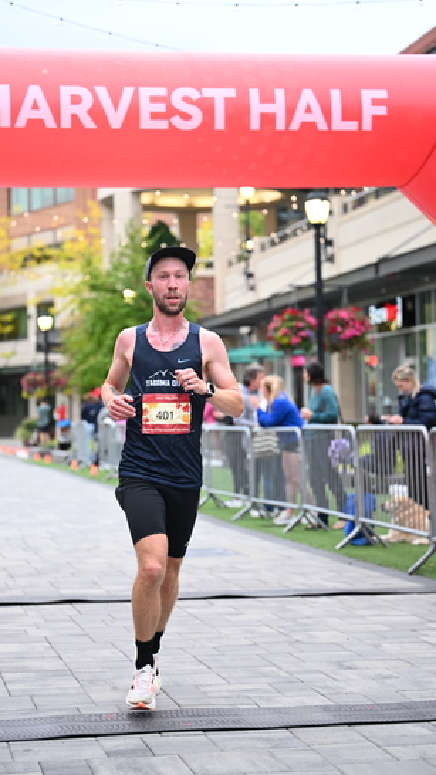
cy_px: 389
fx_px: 1542
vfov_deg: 28.2
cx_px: 184
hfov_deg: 16.1
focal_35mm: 75
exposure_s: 1/800
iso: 1600
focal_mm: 71
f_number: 2.8
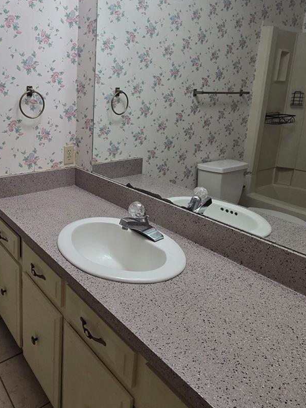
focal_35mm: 25
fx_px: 295
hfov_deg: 51.3
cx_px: 59
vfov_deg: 68.6
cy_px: 159
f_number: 1.9
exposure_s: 1/120
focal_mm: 2.2
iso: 160
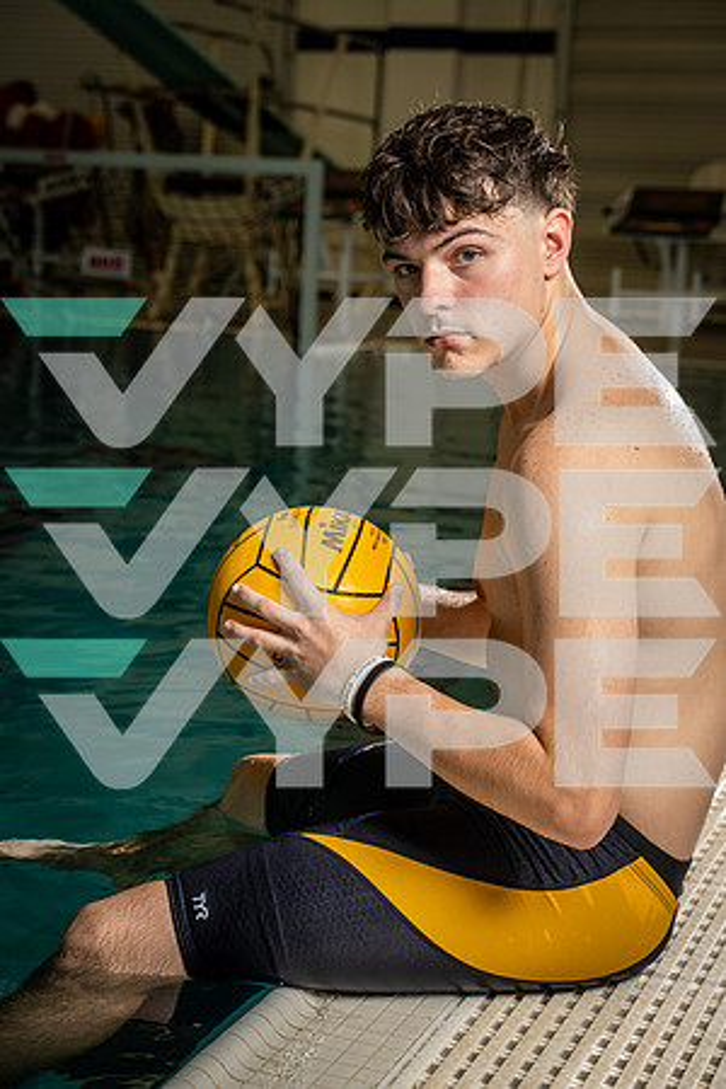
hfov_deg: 20.9
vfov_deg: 31.0
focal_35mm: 65
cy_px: 544
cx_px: 363
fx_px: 1966
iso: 640
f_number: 5.6
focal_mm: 65
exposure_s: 1/250
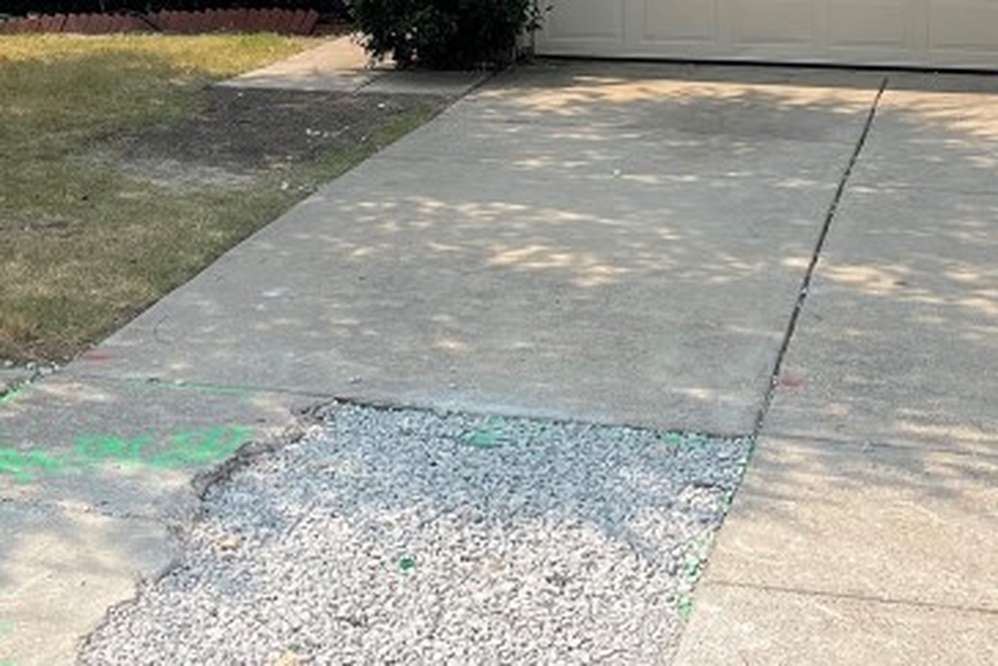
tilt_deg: +5.5
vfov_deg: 16.8
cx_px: 329
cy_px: -241
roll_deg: -1.4
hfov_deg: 26.5
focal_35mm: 76
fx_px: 2108
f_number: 1.6
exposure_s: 1/2817
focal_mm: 4.2
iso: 32
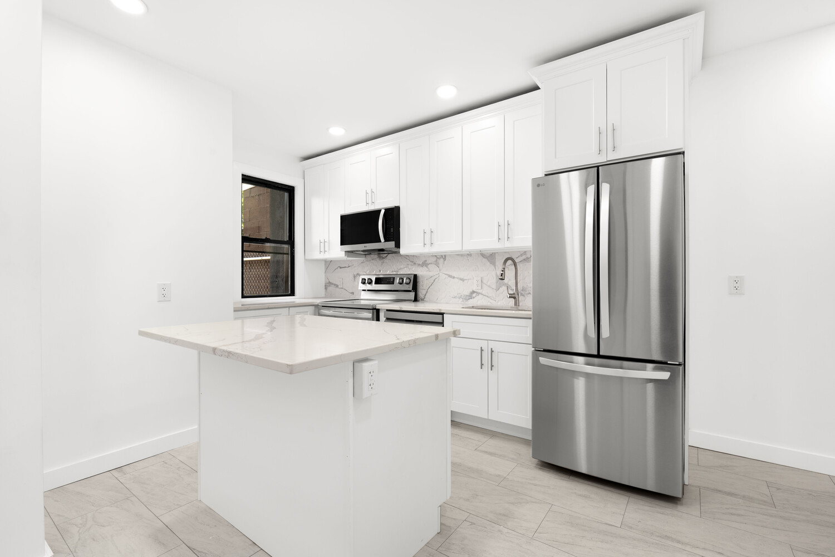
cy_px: 278
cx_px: 418
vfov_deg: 73.7
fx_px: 371
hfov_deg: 96.7
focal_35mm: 16
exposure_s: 1/2
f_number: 11
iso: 200
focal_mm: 16
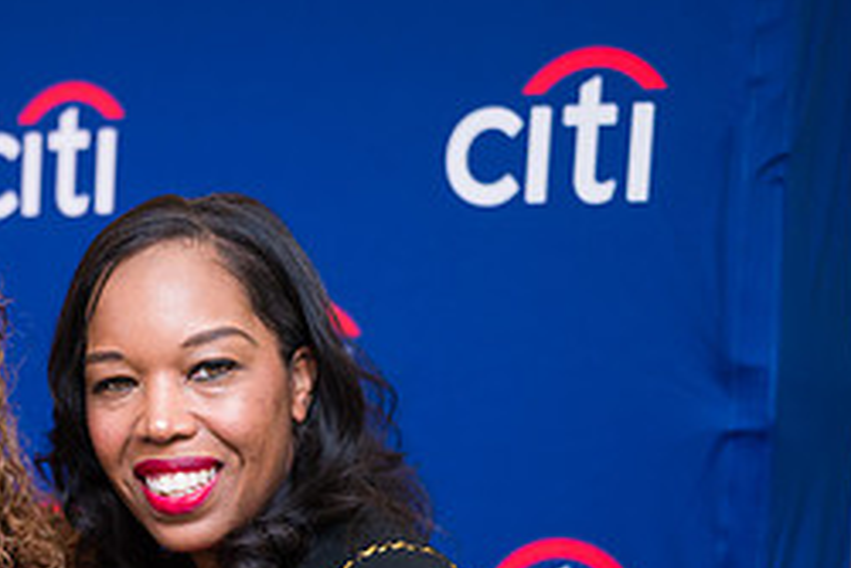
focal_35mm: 88
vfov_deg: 15.1
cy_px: 646
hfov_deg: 22.4
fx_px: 2081
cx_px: 54
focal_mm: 38
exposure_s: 1/200
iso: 400
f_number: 3.2
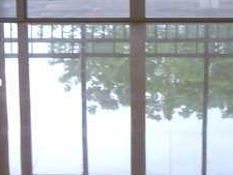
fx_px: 909
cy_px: -56
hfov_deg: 14.6
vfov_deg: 10.7
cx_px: 105
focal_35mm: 135
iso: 100
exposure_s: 1/50
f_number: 2.7
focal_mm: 6.2
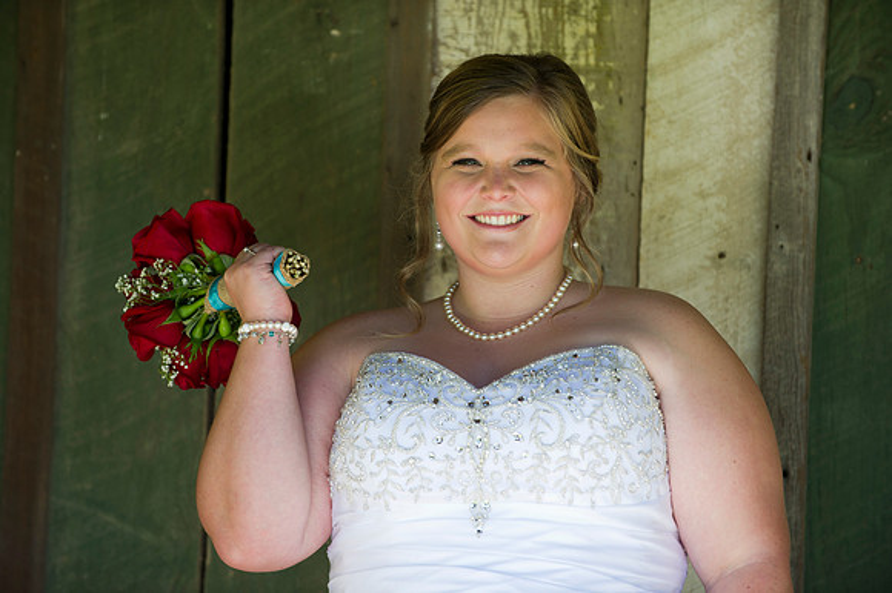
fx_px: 4210
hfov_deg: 12.1
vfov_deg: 8.1
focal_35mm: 170
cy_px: 296
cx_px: 446
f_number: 3.2
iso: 200
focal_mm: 170
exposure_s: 1/160
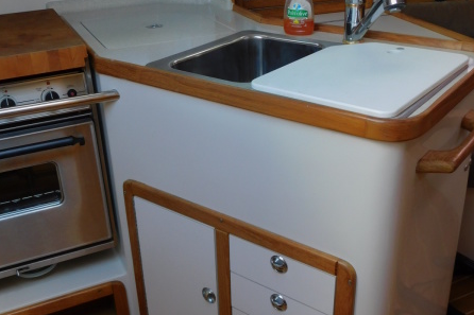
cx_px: 238
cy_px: 159
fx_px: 553
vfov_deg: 31.9
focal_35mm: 42
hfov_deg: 46.4
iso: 125
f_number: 3.2
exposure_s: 1/60
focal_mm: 5.3
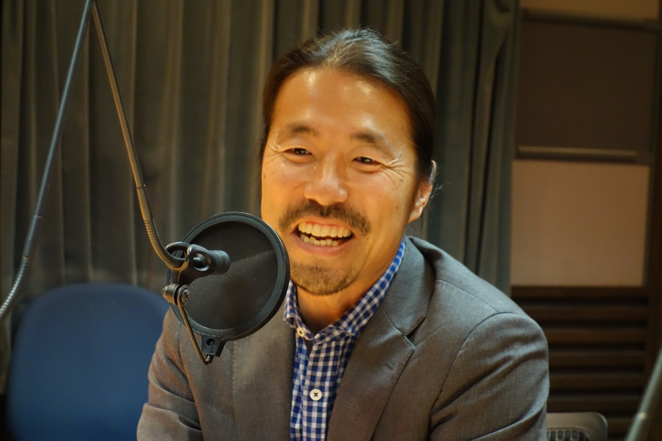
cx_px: 331
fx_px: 1839
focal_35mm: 100
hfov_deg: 20.4
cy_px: 220
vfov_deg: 13.7
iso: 1600
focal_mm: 37.1
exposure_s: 1/30
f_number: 4.9
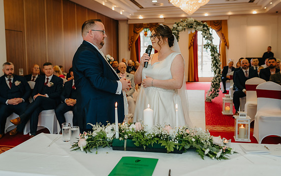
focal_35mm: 38
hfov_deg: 51.5
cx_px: 137
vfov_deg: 33.6
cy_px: 83
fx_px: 291
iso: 1000
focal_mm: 35
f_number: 2.5
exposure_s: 1/160
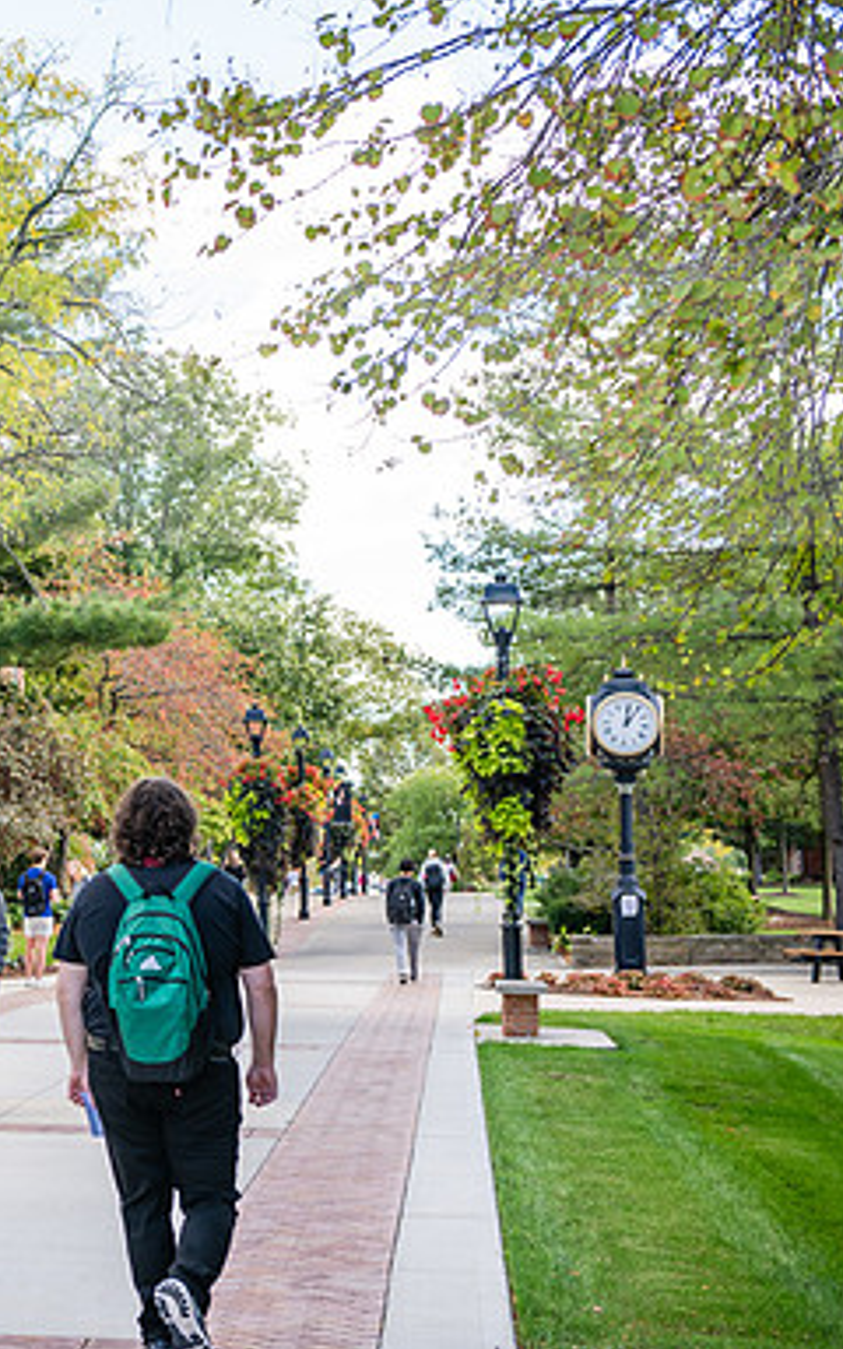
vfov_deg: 25.8
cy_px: 676
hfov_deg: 15.7
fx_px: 2941
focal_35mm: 80
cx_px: -144
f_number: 4
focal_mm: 52
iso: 200
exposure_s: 1/250
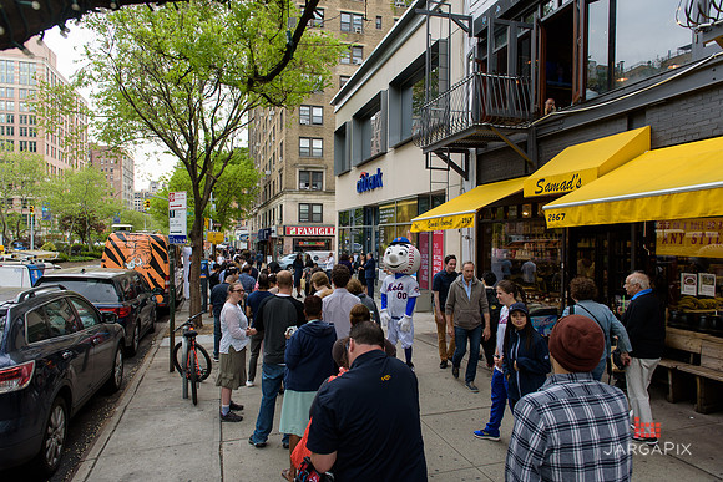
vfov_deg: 53.2
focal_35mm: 24
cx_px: 362
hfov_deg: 73.7
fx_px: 482
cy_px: 241
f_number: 4
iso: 200
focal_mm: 24
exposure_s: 1/250
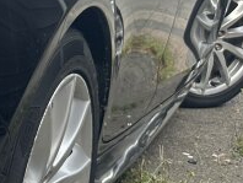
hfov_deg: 13.8
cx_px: -307
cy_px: -29
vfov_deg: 13.3
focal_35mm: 109
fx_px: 766
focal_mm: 6.86
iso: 80
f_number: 1.78
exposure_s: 1/894
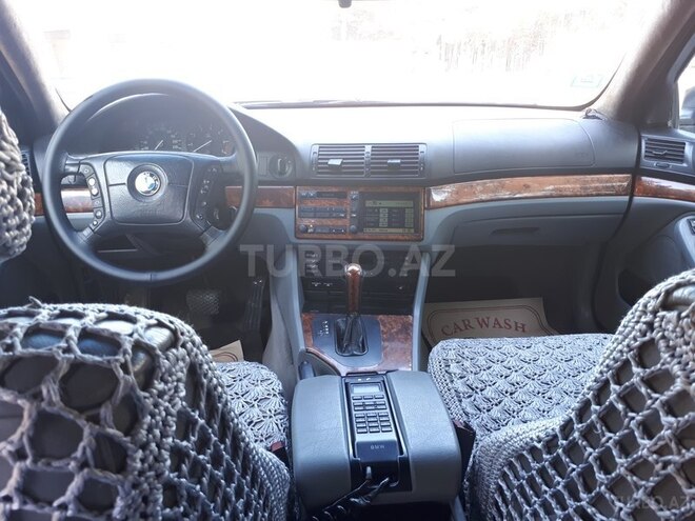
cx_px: 348
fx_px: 542
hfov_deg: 65.3
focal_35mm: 27
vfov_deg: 51.4
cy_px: 260
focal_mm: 3.6
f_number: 1.9
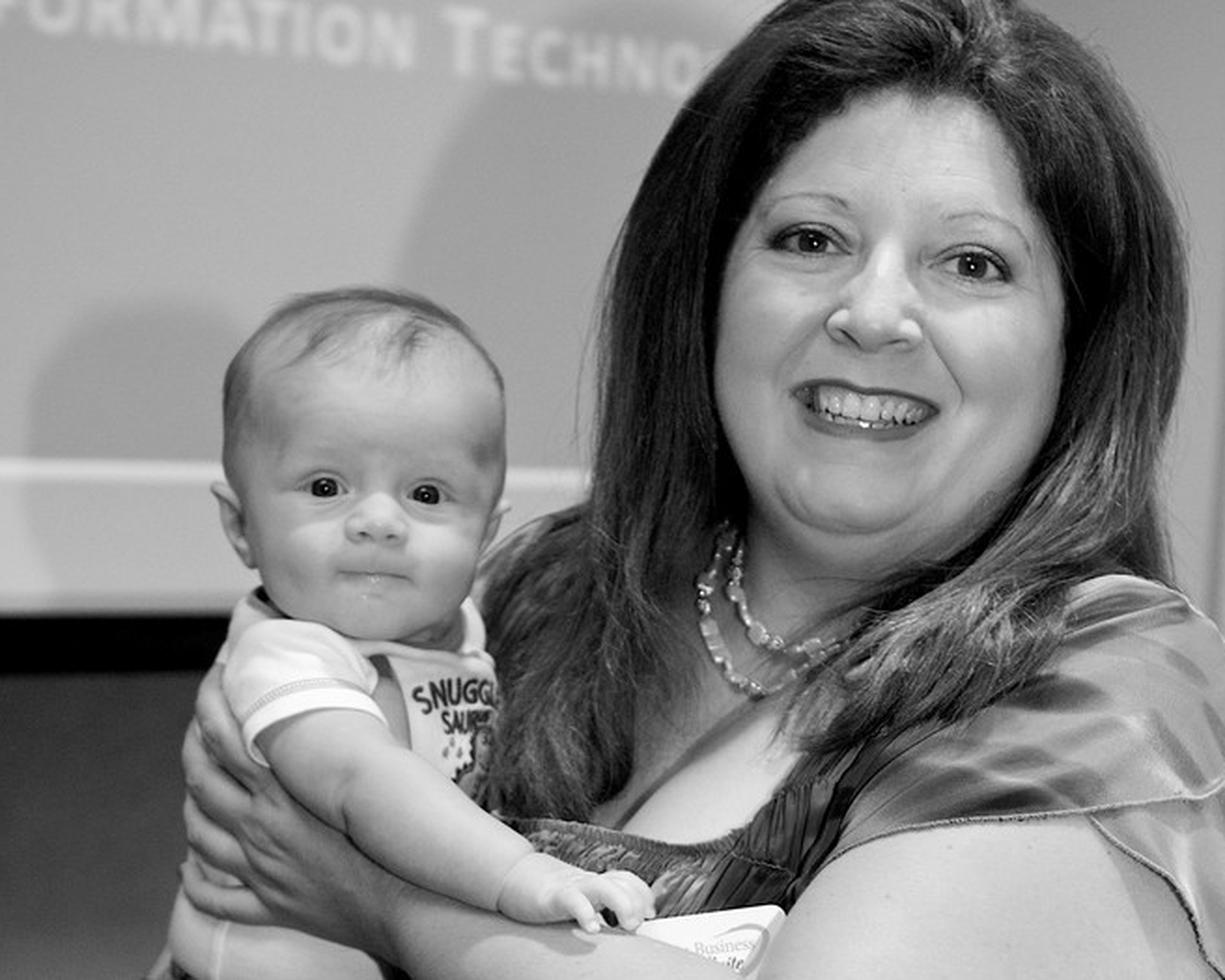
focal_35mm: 55
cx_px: 669
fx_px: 1994
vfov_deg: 27.6
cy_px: 483
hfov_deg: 34.1
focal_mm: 32
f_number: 2.8
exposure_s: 1/200
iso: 800
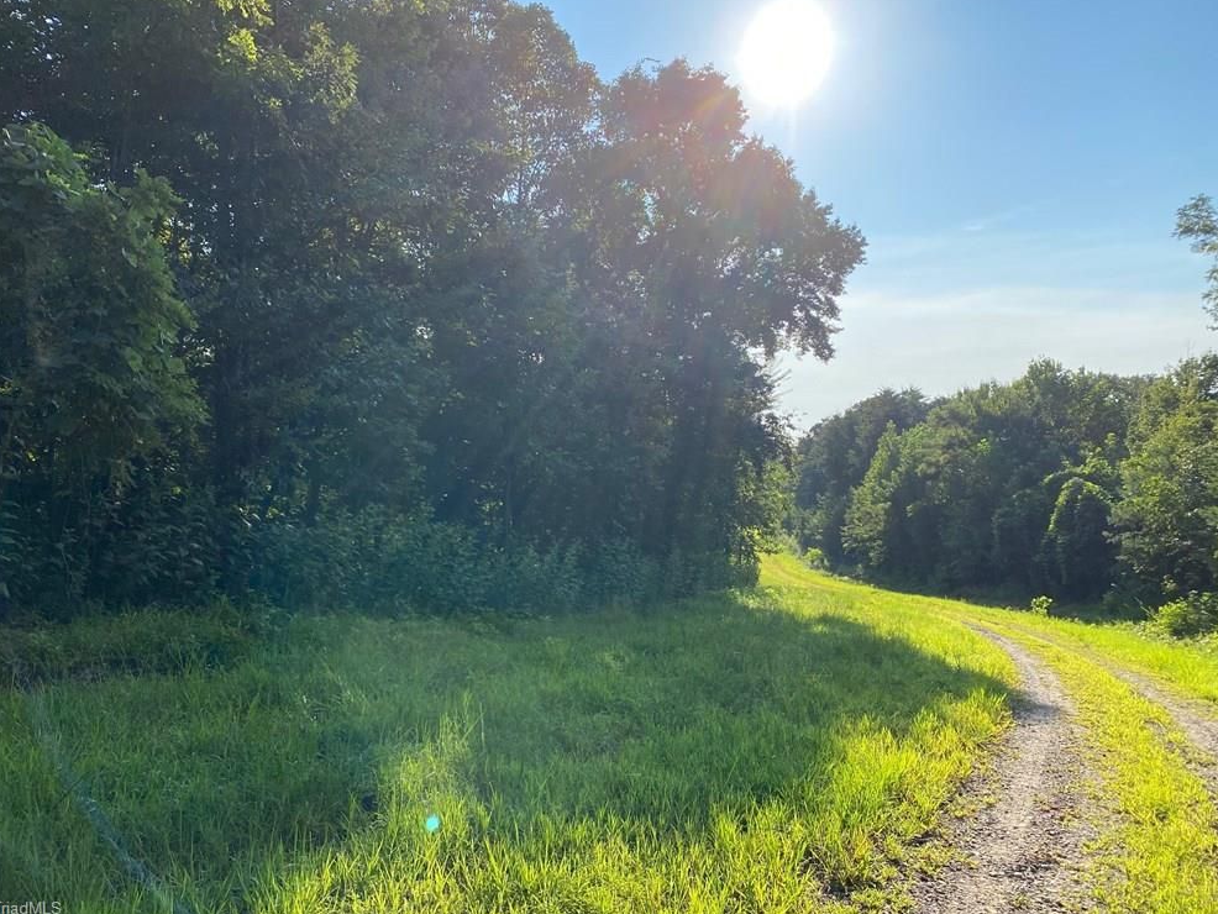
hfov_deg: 65.3
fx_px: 950
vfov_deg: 51.4
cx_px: 605
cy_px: 446
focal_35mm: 27
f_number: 1.8
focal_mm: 4.25
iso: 32
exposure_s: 1/2315
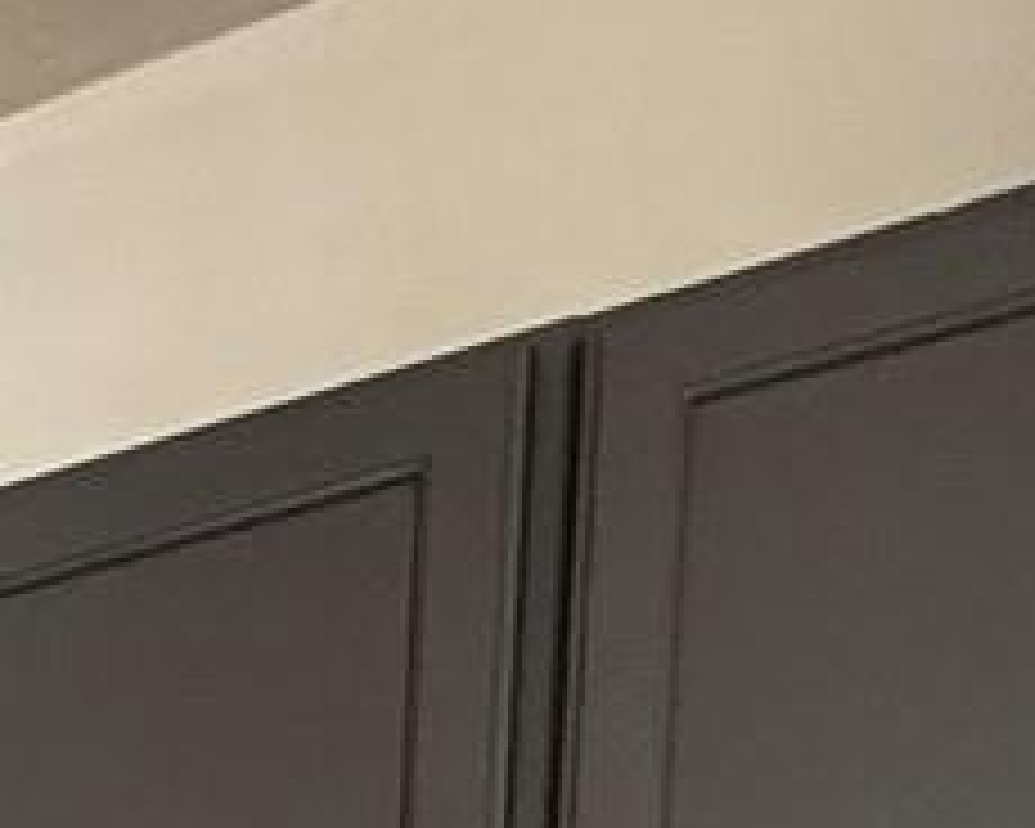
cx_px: -792
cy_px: 2470
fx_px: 2910
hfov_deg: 16.9
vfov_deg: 10.9
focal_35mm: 95
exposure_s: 1/99
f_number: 2.2
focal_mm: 2.22
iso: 160
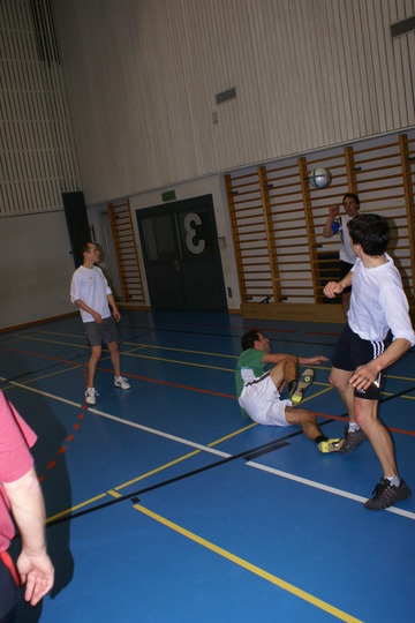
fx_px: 519
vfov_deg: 61.9
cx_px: 208
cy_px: 312
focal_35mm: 30
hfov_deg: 43.6
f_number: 5.6
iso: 400
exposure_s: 1/60
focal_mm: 20
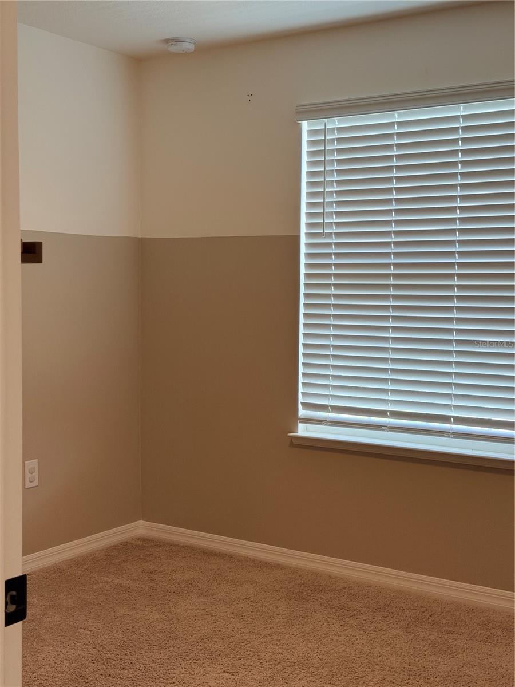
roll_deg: +0.0
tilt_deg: -2.6
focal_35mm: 48
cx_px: 258
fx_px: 952
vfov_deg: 39.7
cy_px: 344
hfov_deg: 30.3
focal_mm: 6.76
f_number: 1.78
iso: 80
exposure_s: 1/120
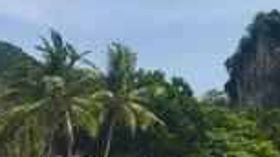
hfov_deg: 20.1
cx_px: 344
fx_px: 735
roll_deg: +2.3
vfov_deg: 12.1
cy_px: 16
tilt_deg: +16.6
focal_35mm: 99
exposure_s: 1/2198
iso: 25
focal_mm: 4.15
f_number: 2.2
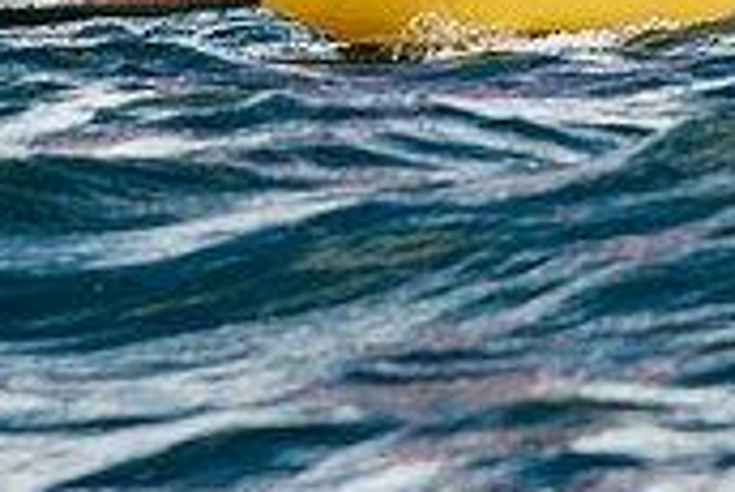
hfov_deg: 6.6
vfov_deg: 4.4
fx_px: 6334
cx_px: 1038
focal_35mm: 310
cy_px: -265
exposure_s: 1/1000
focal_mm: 92
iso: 200
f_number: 6.3
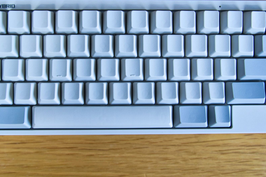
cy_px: 75
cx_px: 116
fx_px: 332
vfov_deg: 29.8
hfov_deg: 43.5
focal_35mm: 45
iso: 1250
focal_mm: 28
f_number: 2.8
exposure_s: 1/640
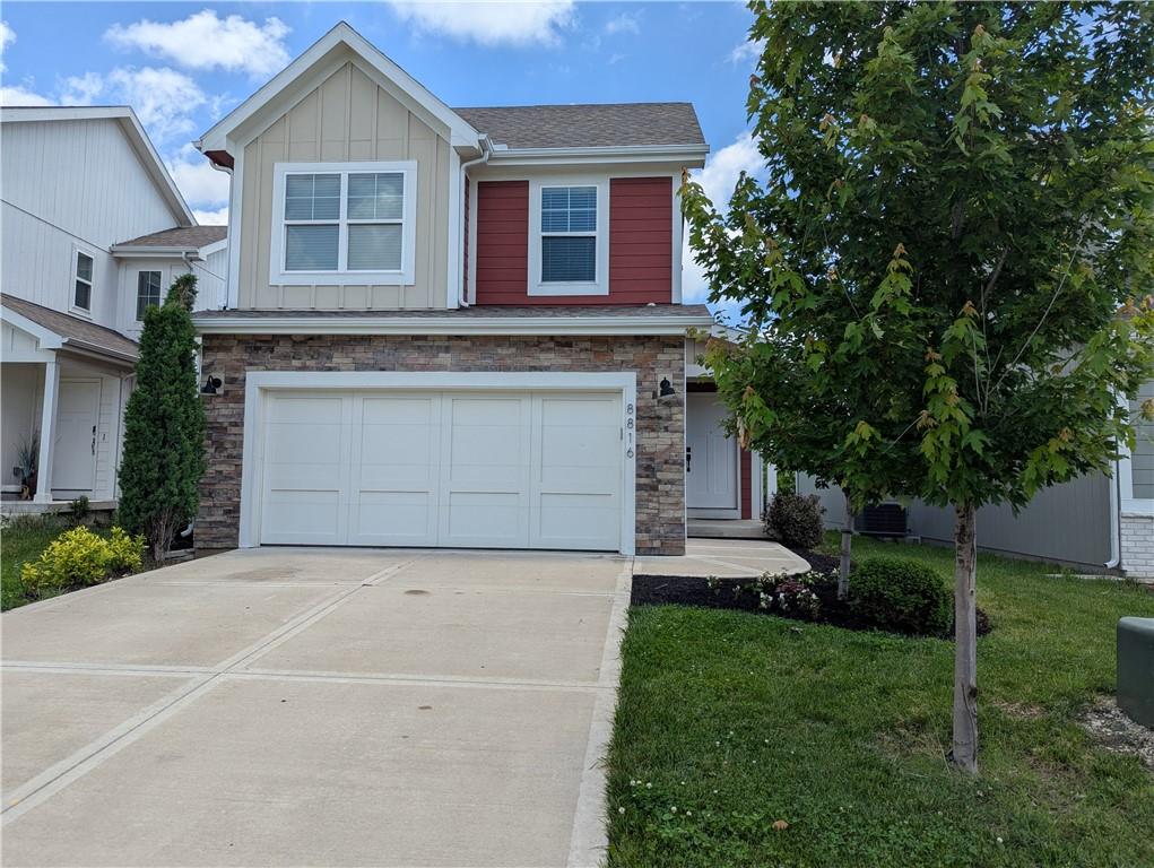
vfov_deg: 56.9
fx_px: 801
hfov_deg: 71.5
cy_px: 434
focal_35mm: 24
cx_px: 577
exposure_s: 1/1795
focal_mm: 6.81
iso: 39
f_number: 1.85
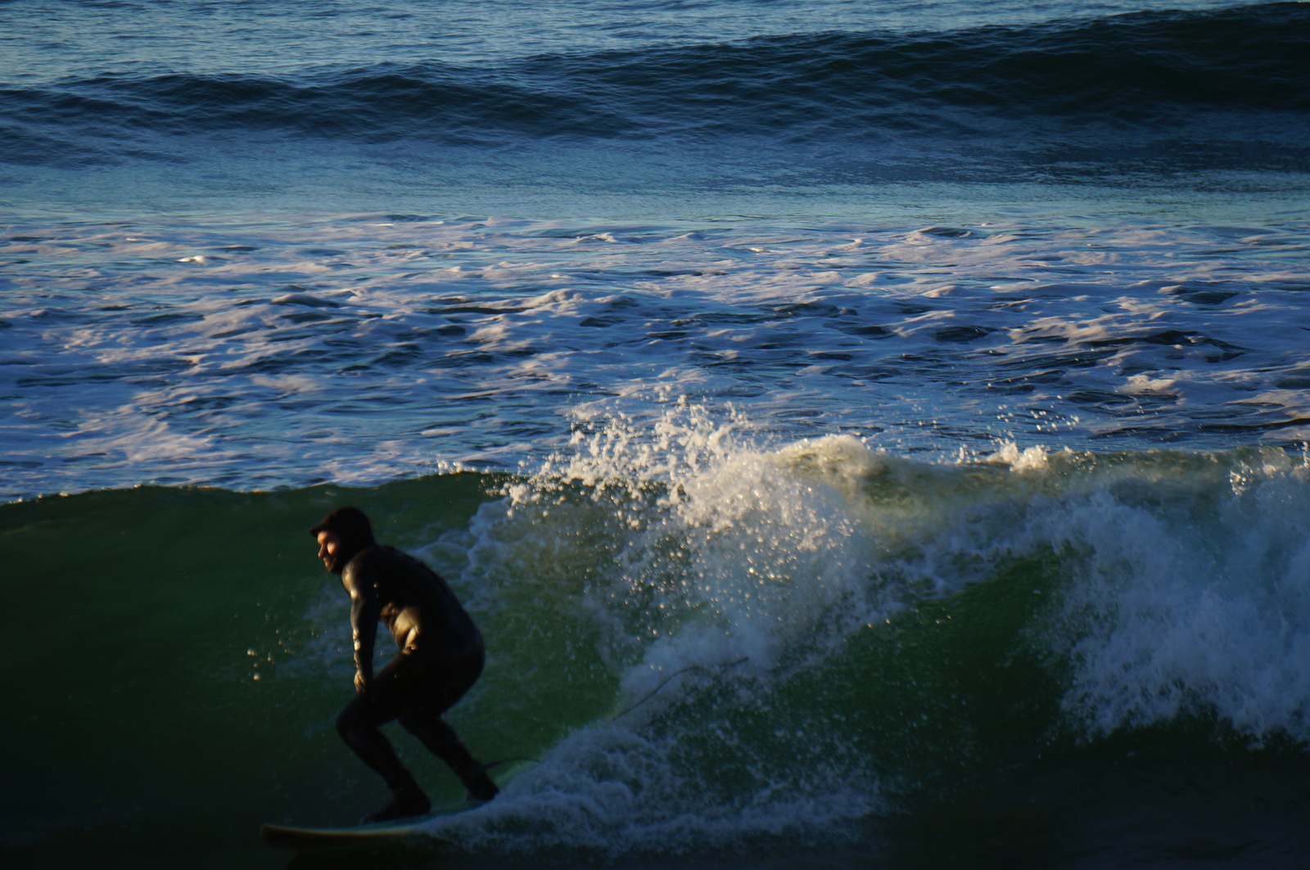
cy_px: 435
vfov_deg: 4.4
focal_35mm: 315
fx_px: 11449
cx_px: 655
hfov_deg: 6.5
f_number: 8
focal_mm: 210
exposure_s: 1/400
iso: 200
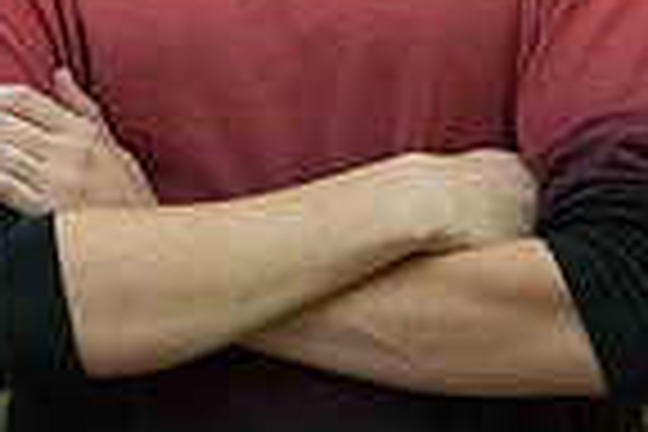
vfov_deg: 2.9
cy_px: -200
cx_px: 382
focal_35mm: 468
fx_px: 8423
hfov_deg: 4.4
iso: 500
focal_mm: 116
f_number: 2.8
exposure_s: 1/100
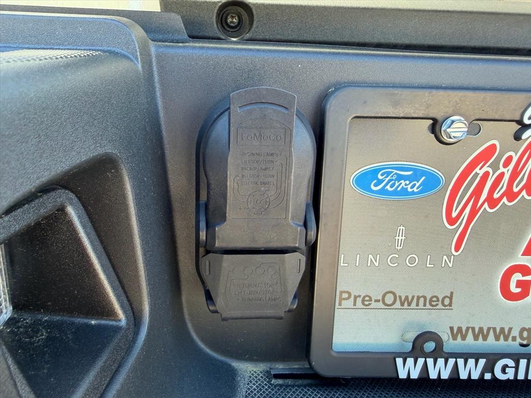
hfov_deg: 71.6
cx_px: 266
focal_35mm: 24
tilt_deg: -20.9
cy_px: 199
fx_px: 368
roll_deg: +2.0
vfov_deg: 56.8
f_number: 2.2
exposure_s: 1/121
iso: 100
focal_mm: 2.22
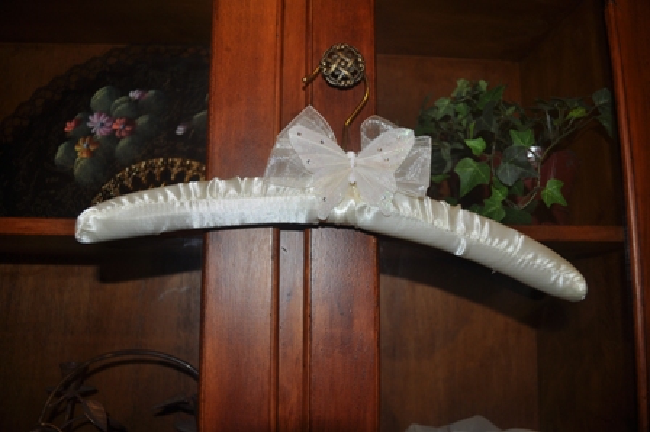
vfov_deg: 47.9
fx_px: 487
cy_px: 216
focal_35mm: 27
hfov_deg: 67.4
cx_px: 325
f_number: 3.5
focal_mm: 18
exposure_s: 1/60
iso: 220
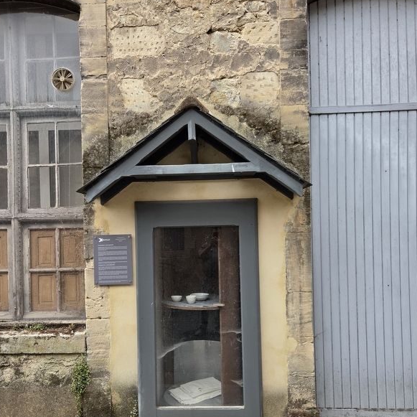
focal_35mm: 28
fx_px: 382
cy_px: 232
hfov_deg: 57.3
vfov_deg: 57.2
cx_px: 205
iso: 80
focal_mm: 5.4
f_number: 1.8
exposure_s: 1/1070
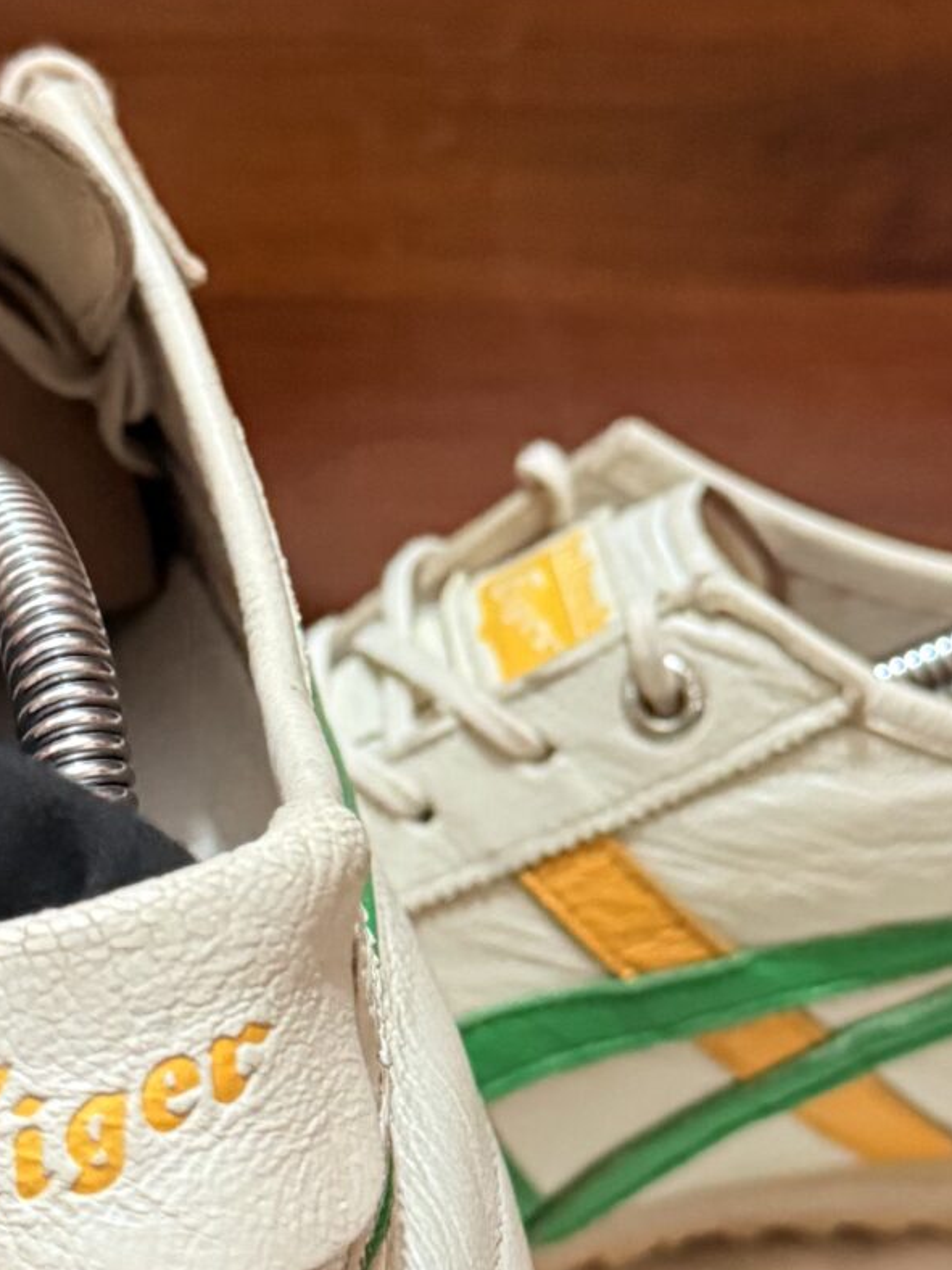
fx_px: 2860
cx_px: 496
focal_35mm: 78
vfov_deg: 25.0
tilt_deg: -27.4
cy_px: 625
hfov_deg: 18.9
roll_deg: +2.8
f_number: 1.78
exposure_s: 1/50
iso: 640
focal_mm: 6.76
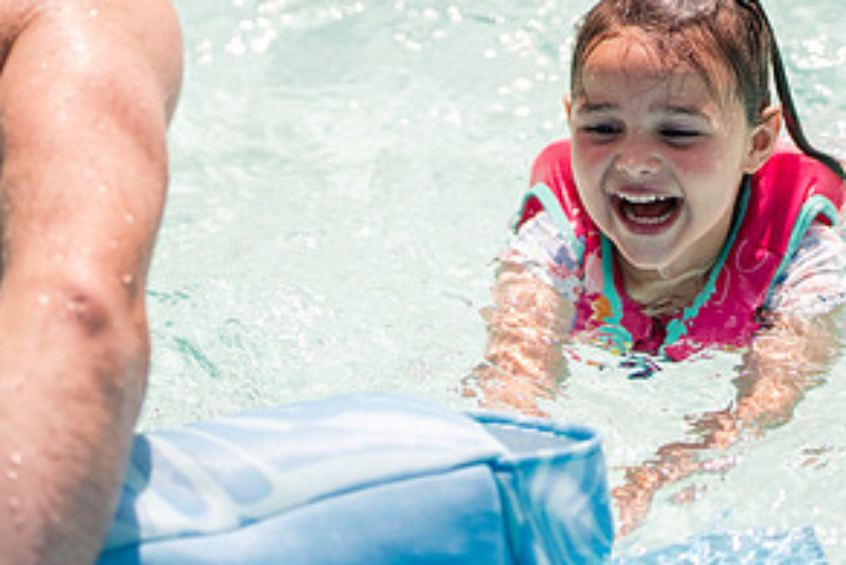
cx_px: 513
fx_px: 3973
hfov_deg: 12.1
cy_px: 233
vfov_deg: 8.1
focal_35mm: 169
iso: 200
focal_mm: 85
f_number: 1.8
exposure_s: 1/6400
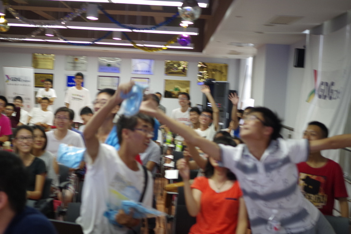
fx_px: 507
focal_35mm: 52
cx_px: 176
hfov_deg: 38.2
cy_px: 117
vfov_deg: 26.0
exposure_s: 1/60
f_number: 2.4
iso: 800
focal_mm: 35
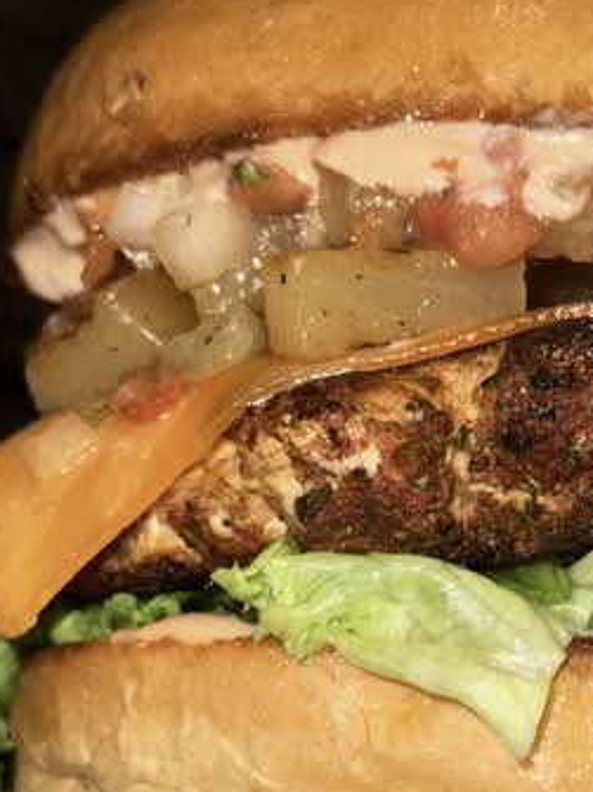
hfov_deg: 14.0
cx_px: 484
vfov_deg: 18.7
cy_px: 474
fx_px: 2400
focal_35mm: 105
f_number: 1.78
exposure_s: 1/20
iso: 50
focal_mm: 6.76
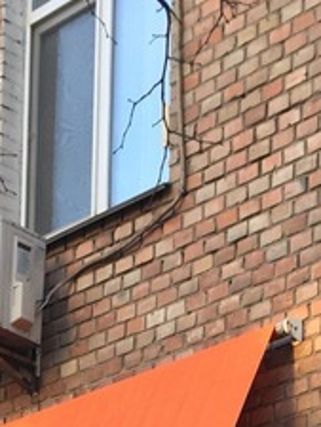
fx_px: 1593
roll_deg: +0.3
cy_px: 820
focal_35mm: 129
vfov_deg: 13.4
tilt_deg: +7.2
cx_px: 256
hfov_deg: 11.5
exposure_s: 1/50
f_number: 2.2
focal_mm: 4.15
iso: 25
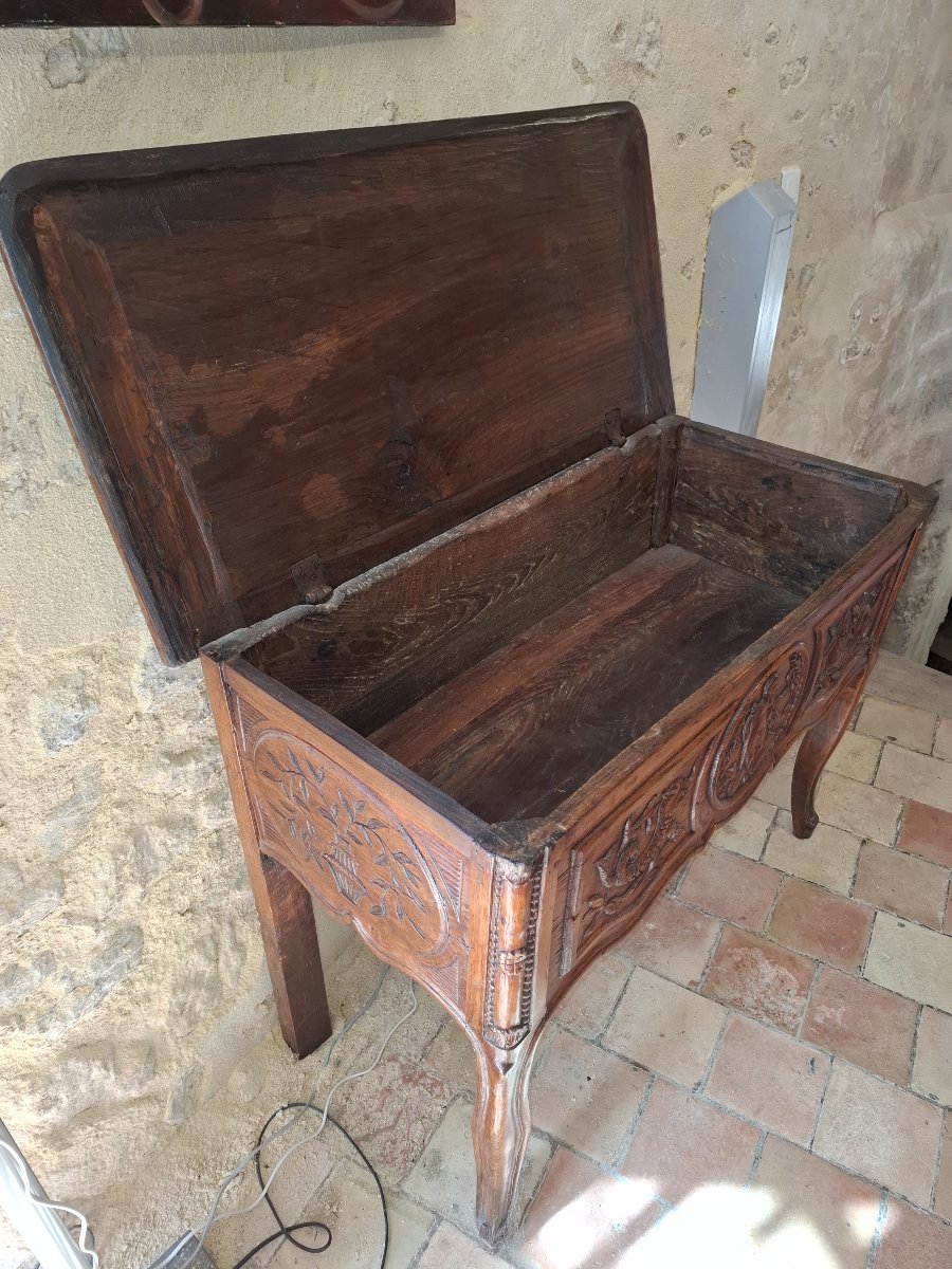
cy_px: 634
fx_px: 843
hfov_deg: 58.9
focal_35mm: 23
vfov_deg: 73.9
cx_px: 476
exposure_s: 1/120
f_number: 1.8
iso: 250
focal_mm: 5.54
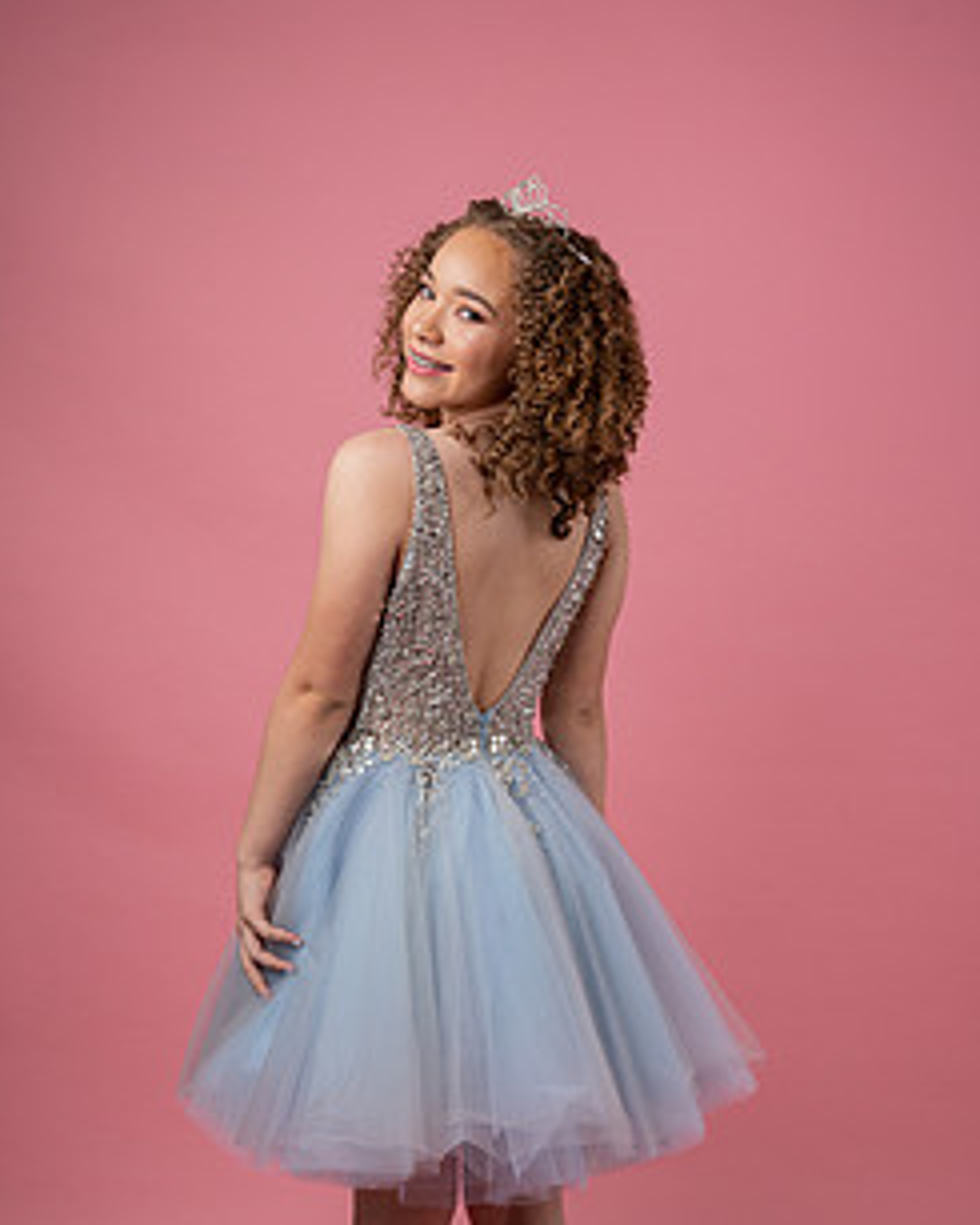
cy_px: 829
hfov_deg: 26.2
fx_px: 2102
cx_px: 528
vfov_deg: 32.2
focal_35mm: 58
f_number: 6.3
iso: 200
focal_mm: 42
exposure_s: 1/160
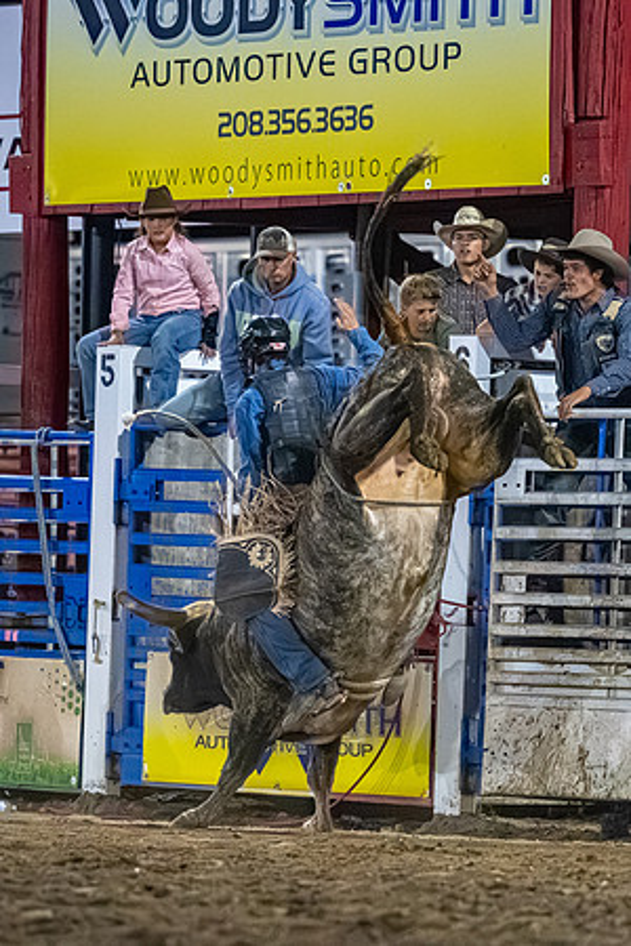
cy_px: 525
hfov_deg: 4.3
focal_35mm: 323
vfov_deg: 6.4
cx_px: 287
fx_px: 8496
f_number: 2.8
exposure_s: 1/800
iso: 6400
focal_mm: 150
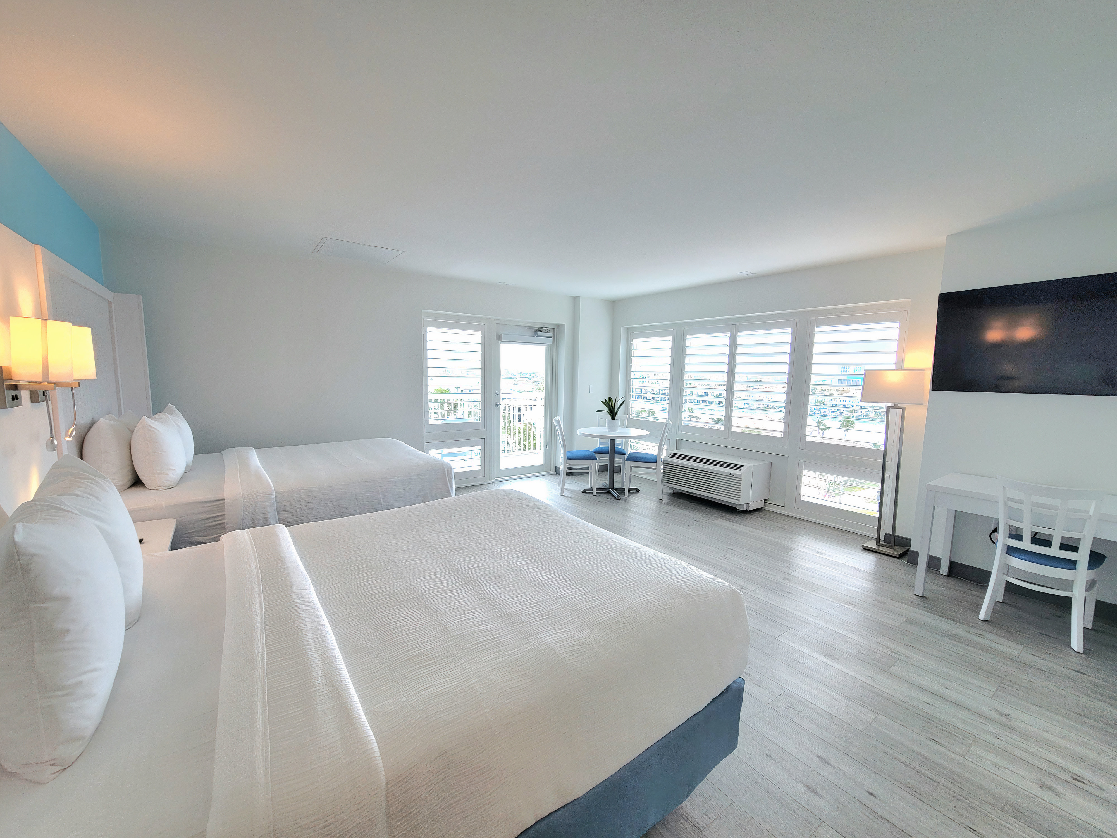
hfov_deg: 106.2
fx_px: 419
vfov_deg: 89.9
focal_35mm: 13
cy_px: 419
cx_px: 558
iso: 64
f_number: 2.2
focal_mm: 2.2
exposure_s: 1/154
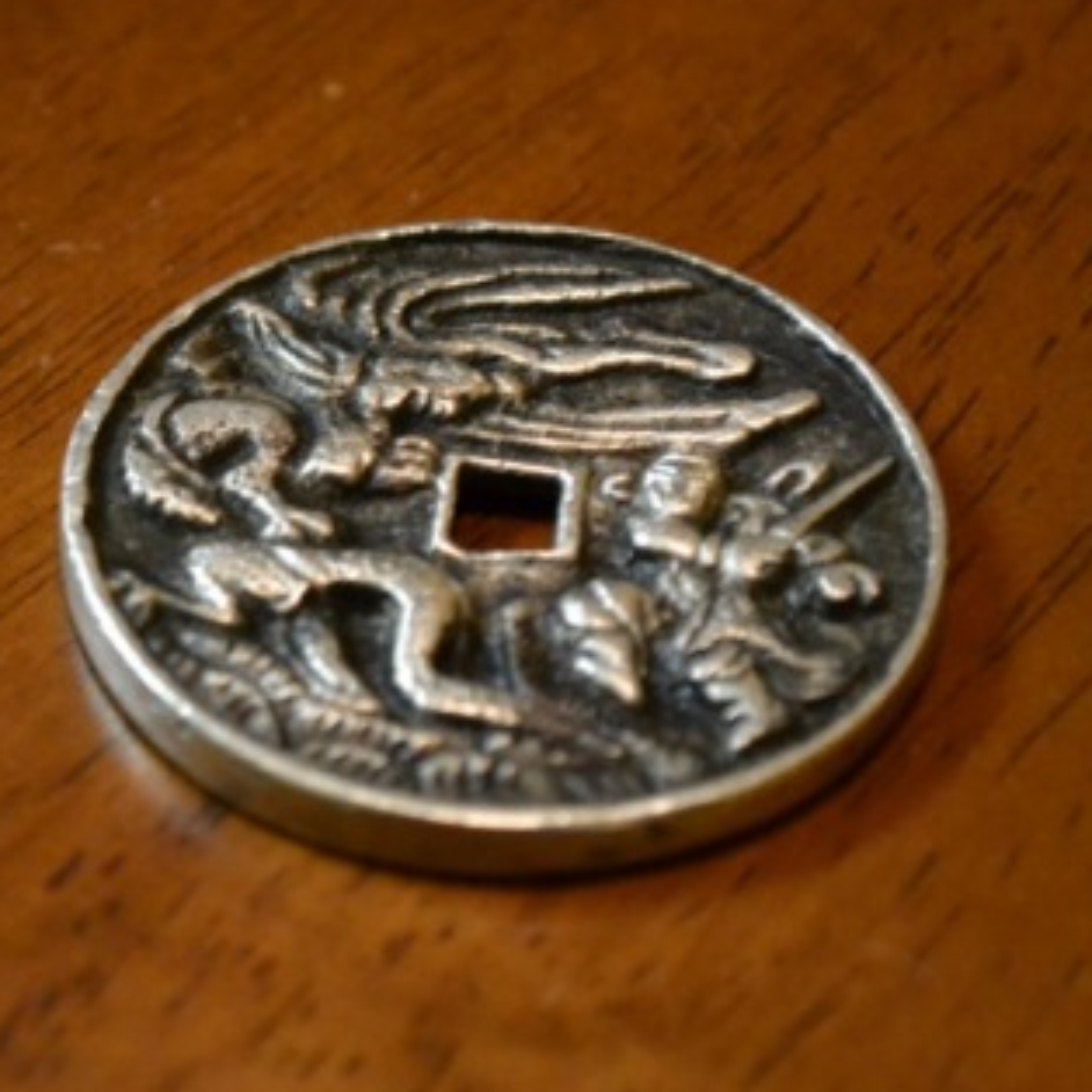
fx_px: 5171
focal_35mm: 145
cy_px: 423
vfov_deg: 12.0
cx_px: 83
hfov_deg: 12.0
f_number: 5.6
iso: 2800
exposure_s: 1/60
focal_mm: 55
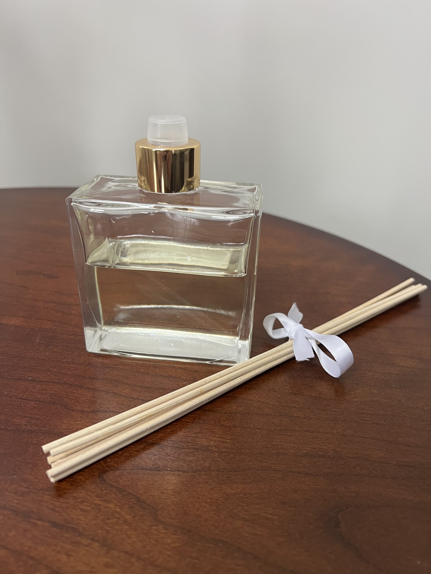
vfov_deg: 67.3
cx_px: 216
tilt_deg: -28.5
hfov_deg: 53.1
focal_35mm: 26
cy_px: 287
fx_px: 432
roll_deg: +0.2
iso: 200
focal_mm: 5.7
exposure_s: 1/60
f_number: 1.5
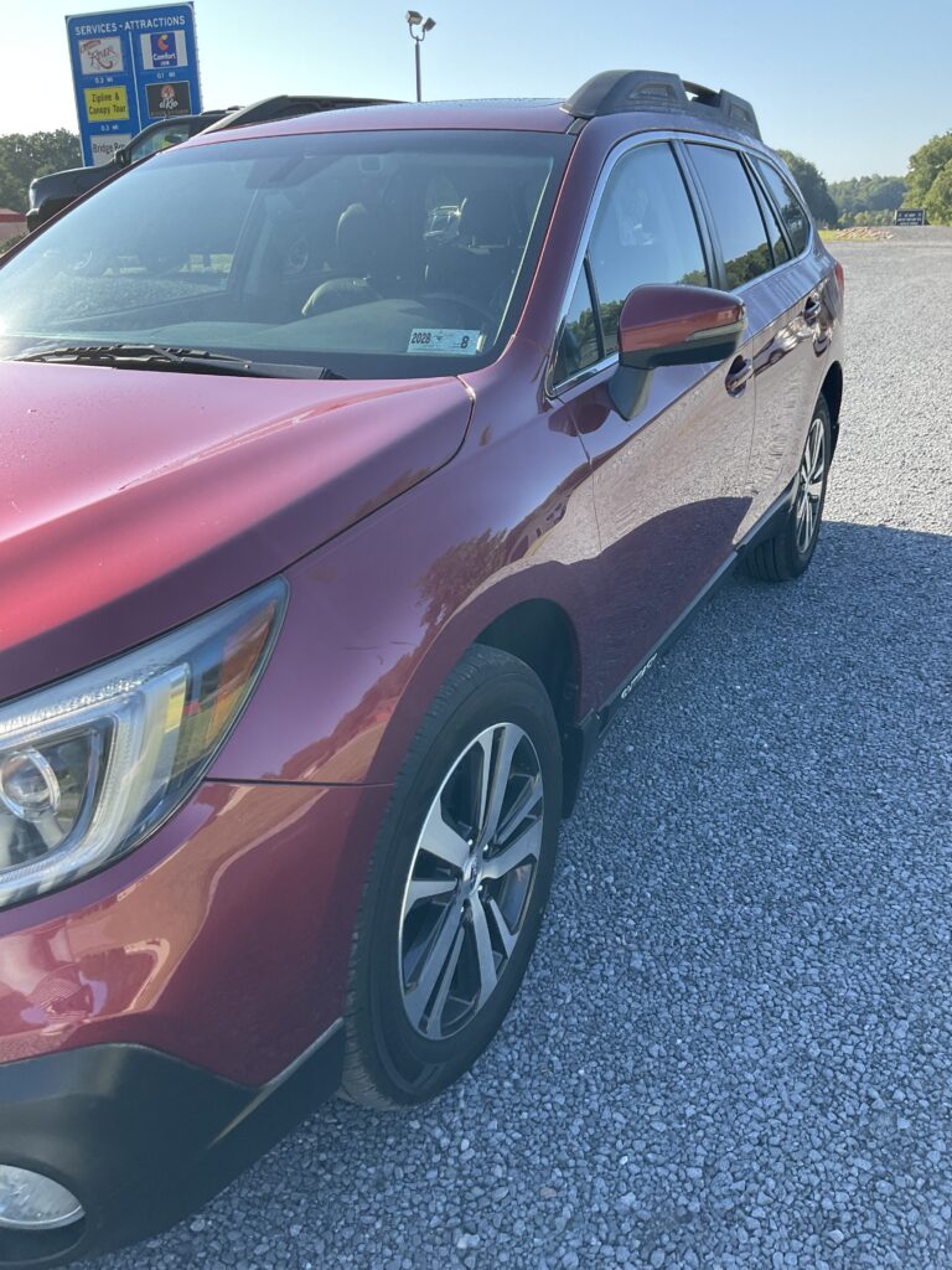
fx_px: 1063
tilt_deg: -20.8
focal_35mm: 29
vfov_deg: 61.7
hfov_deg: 48.2
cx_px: 476
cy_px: 635
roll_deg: +1.7
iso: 16
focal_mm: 3
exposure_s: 1/344
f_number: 1.8
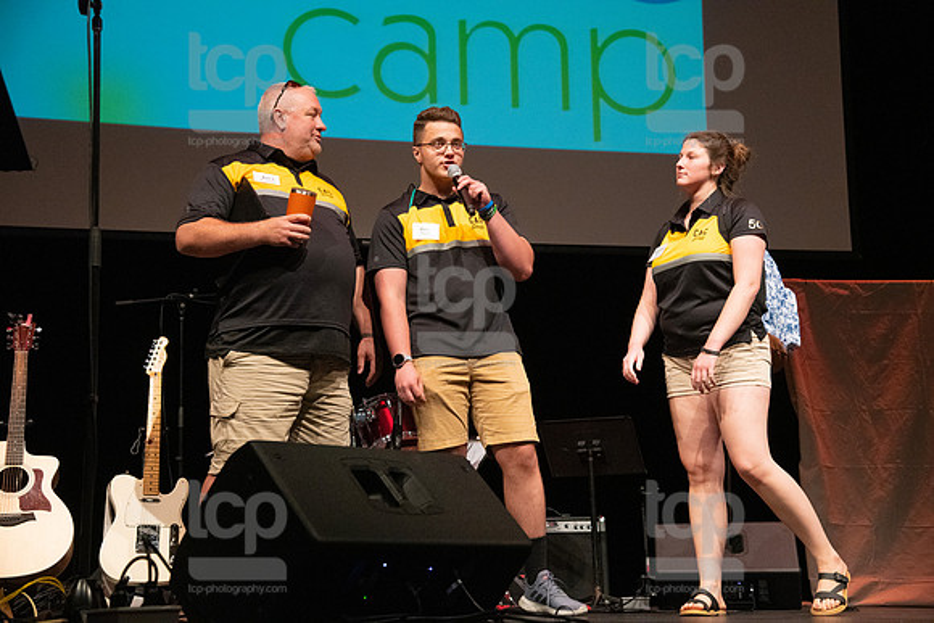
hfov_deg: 34.5
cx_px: 467
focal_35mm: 58
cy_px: 312
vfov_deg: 23.4
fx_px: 1505
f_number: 5
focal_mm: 58
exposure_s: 1/250
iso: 6400
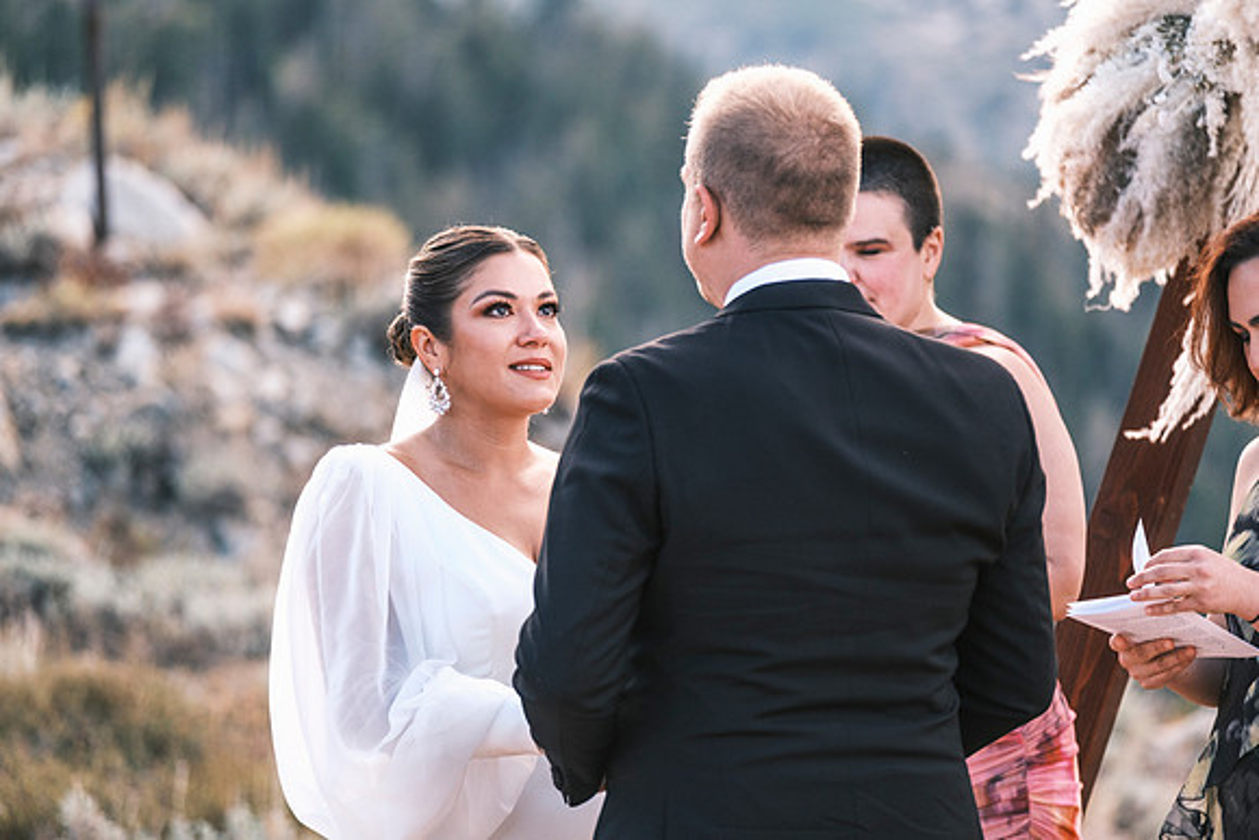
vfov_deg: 6.4
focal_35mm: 215
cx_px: 671
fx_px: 7533
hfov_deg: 9.6
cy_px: 392
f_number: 2.8
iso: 400
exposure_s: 1/850
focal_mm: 134.4
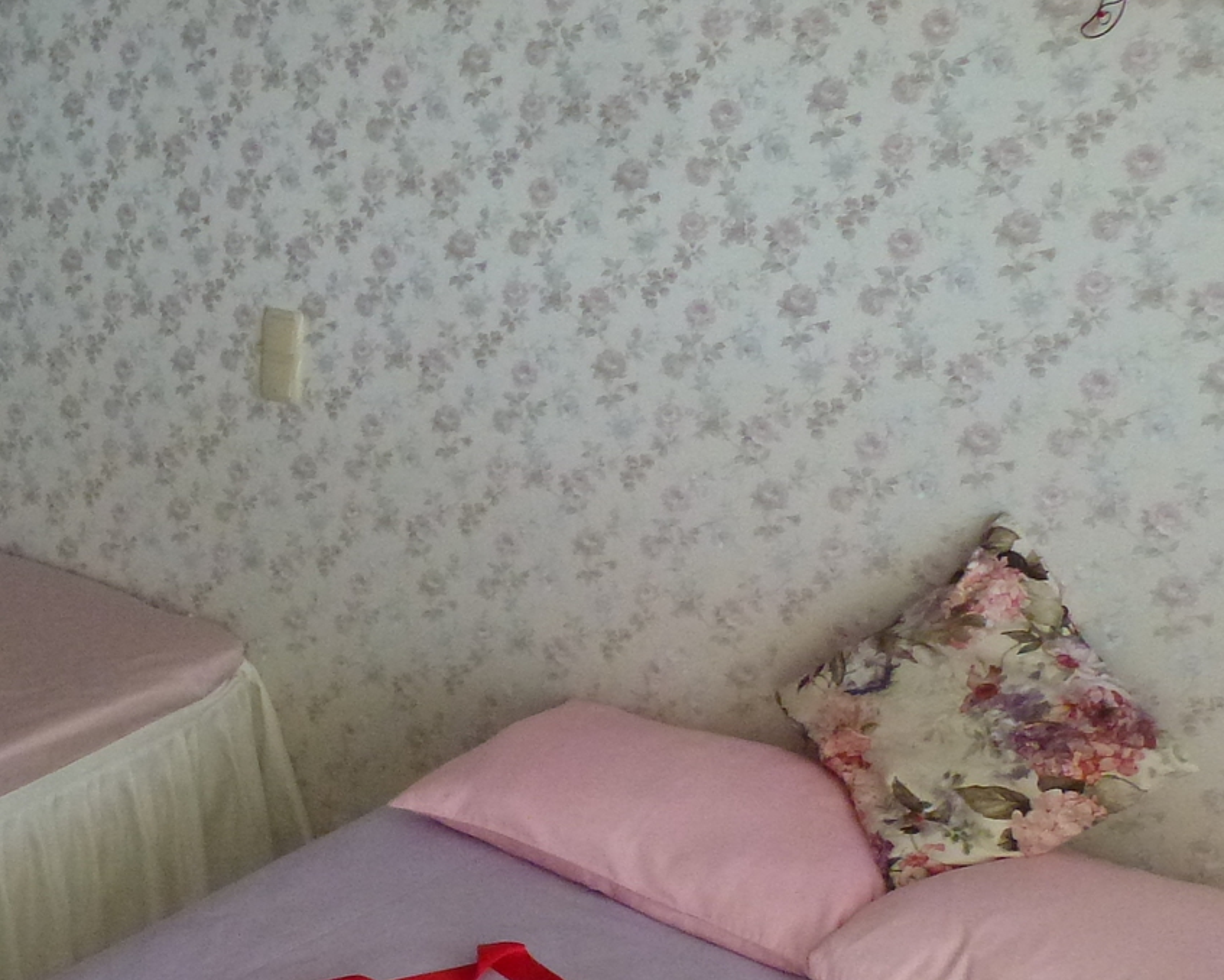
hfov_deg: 28.9
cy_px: 760
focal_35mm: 59
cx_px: -130
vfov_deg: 25.4
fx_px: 2138
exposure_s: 1/60
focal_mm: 4.3
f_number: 3.3
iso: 320
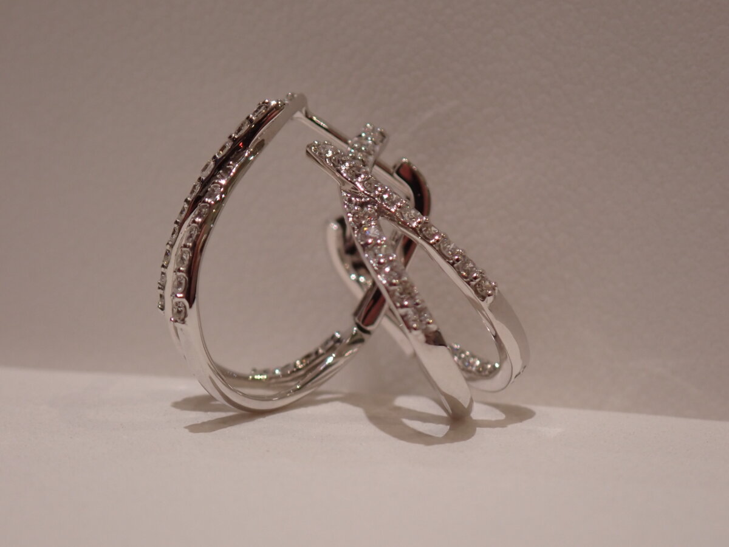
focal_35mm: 100
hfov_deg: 19.6
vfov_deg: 14.8
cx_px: 364
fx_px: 2106
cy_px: 274
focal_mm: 18
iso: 200
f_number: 4.9
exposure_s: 1/100
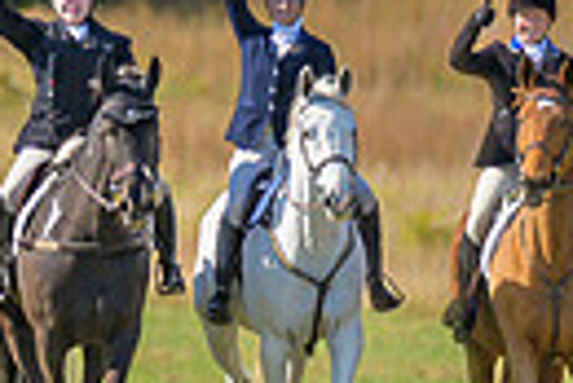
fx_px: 12684
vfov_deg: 1.7
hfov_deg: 2.6
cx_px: -279
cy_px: 18
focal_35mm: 796
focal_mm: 160
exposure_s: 1/800
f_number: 3.2
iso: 200
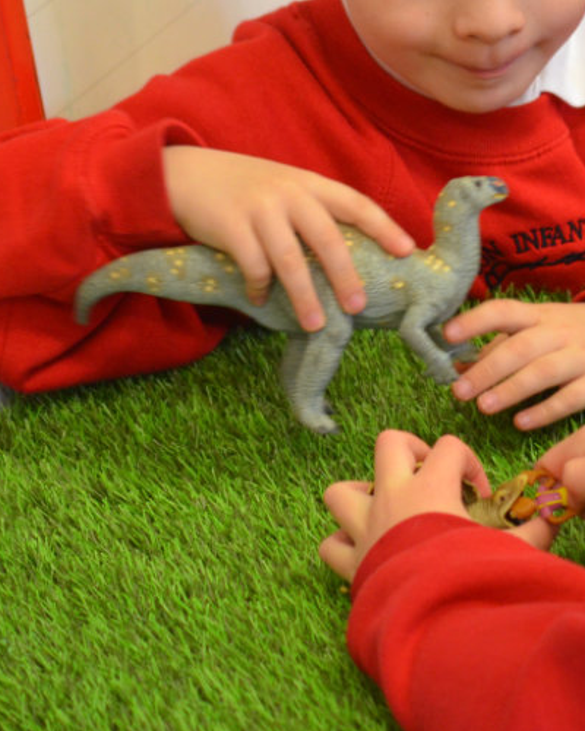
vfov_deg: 6.7
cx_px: 483
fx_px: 6276
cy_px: 183
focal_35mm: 290
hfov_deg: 5.3
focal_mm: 86
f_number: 4
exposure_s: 1/100
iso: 1600
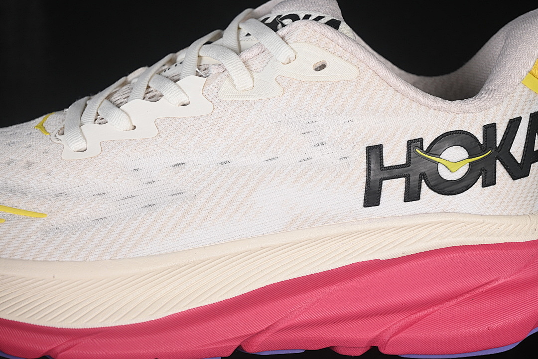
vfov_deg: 18.2
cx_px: 269
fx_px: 1121
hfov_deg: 27.0
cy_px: 180
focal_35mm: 75
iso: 160
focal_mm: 50
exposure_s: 1/80
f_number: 7.1
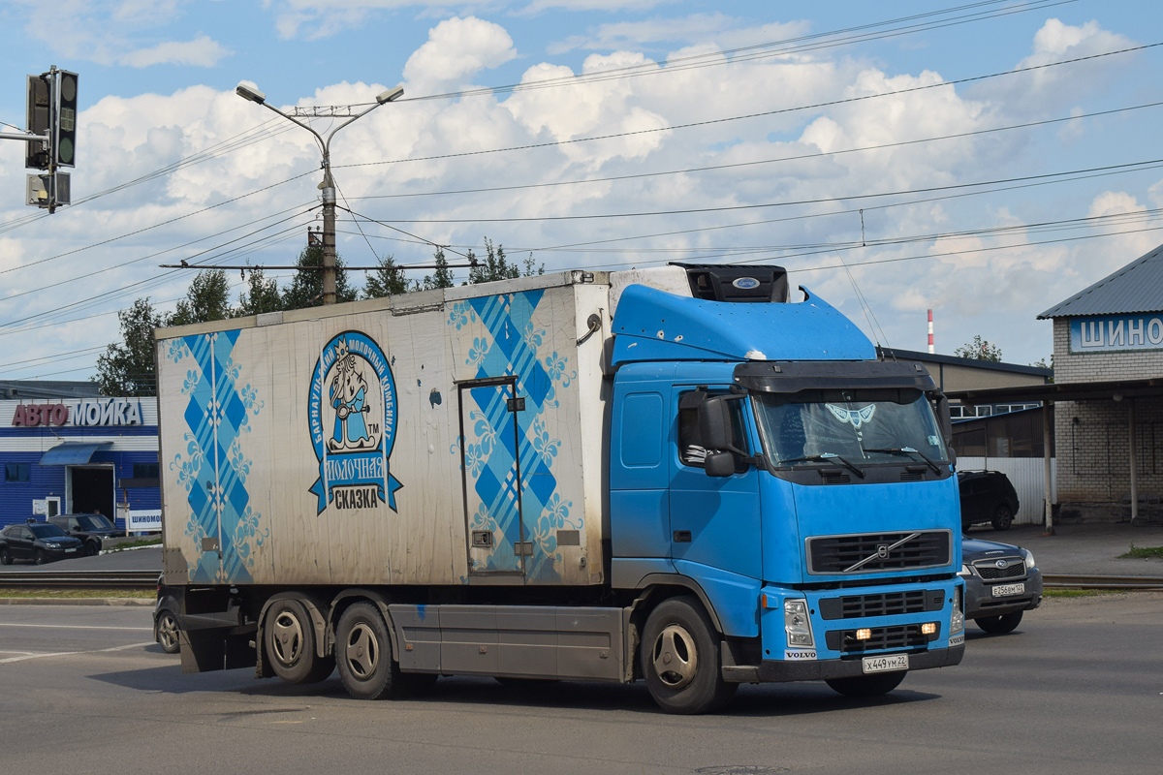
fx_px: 2229
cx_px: 582
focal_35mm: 69
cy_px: 388
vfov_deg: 19.7
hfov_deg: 29.2
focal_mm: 46
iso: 200
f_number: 7.1
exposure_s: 1/1250
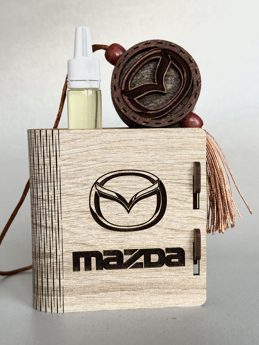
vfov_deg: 39.7
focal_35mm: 48
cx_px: 130
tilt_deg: -6.6
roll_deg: +0.3
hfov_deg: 30.3
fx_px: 479
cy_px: 172
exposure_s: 1/58
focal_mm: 6.86
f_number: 1.78
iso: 250
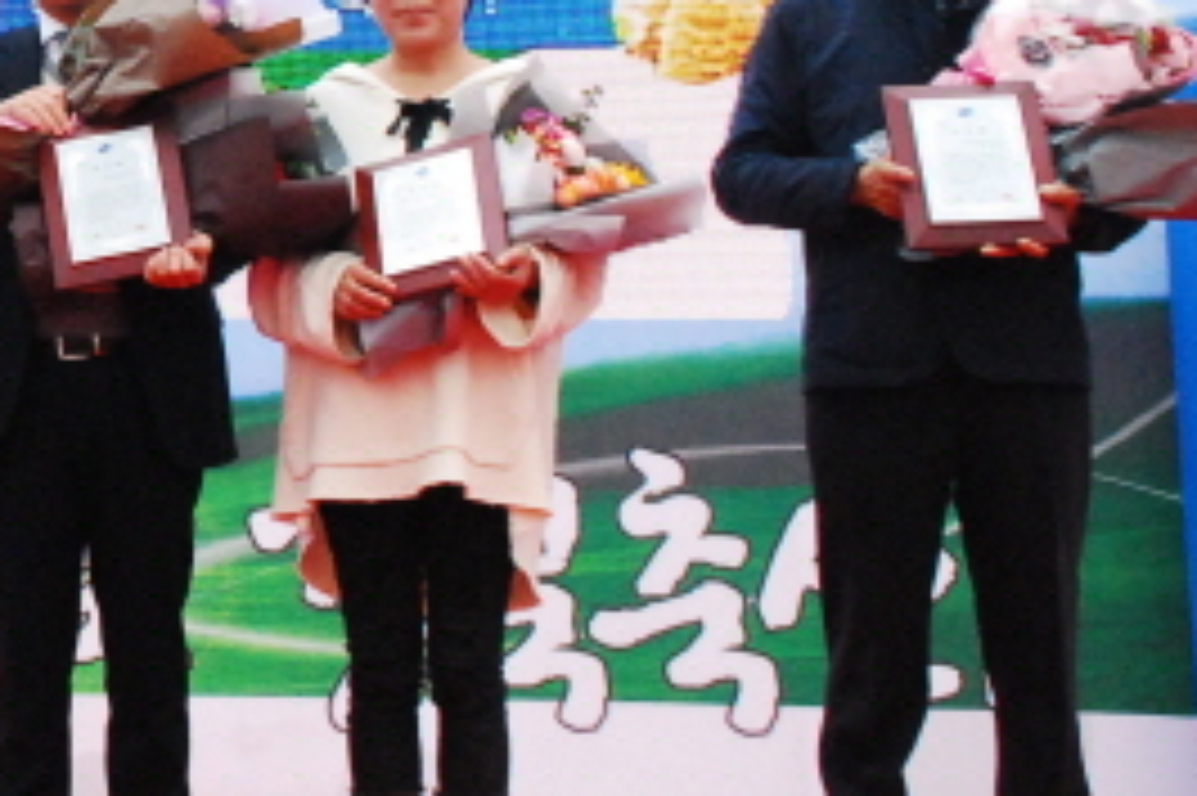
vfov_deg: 14.3
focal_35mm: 95
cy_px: 101
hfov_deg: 20.0
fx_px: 3157
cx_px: -292
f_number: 10
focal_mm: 24
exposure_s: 1/640
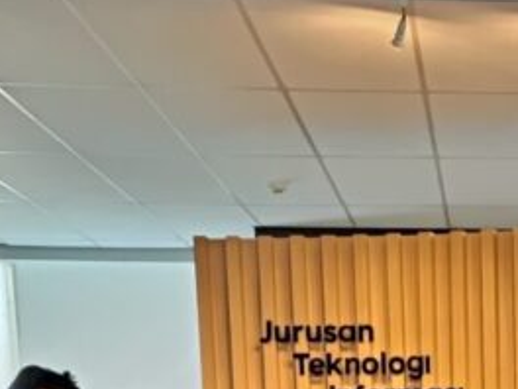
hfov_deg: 19.9
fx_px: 1392
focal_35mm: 93
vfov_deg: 13.8
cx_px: 612
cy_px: 741
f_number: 1.7
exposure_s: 1/25
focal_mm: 5.31
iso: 963
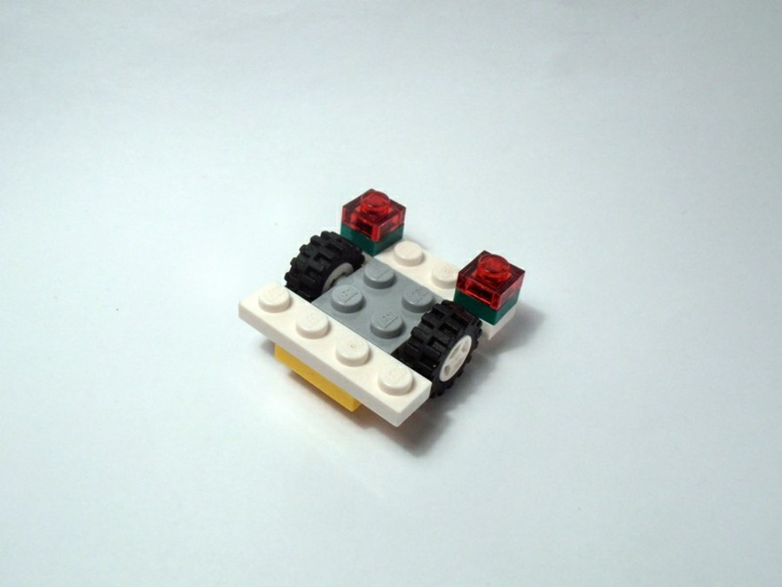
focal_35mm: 37
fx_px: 836
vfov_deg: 38.7
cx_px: 391
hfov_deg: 50.1
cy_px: 294
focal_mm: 6.61
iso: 80
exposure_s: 1/125
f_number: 3.9
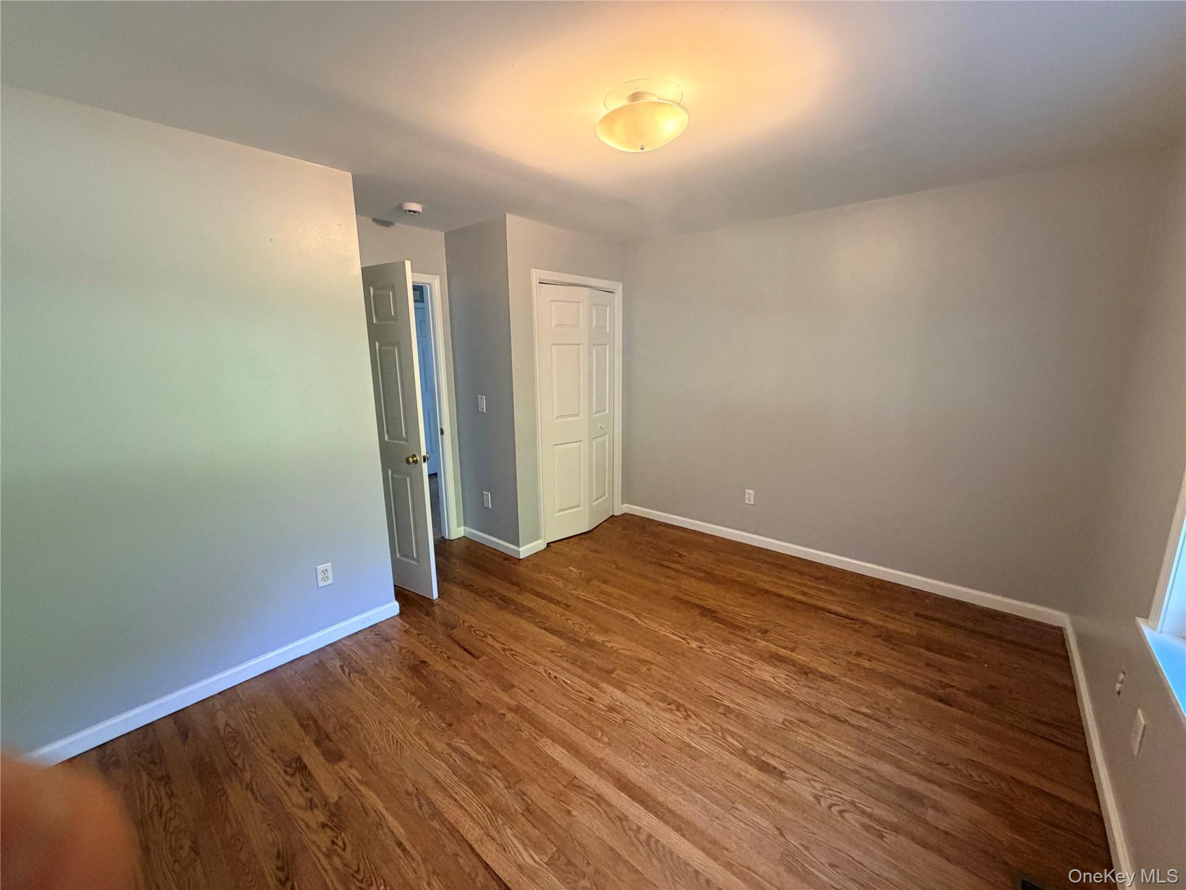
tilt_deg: -11.7
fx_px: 480
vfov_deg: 85.7
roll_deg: +1.1
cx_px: 593
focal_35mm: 14
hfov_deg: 102.1
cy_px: 445
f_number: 2.2
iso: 320
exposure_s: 1/60
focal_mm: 2.22
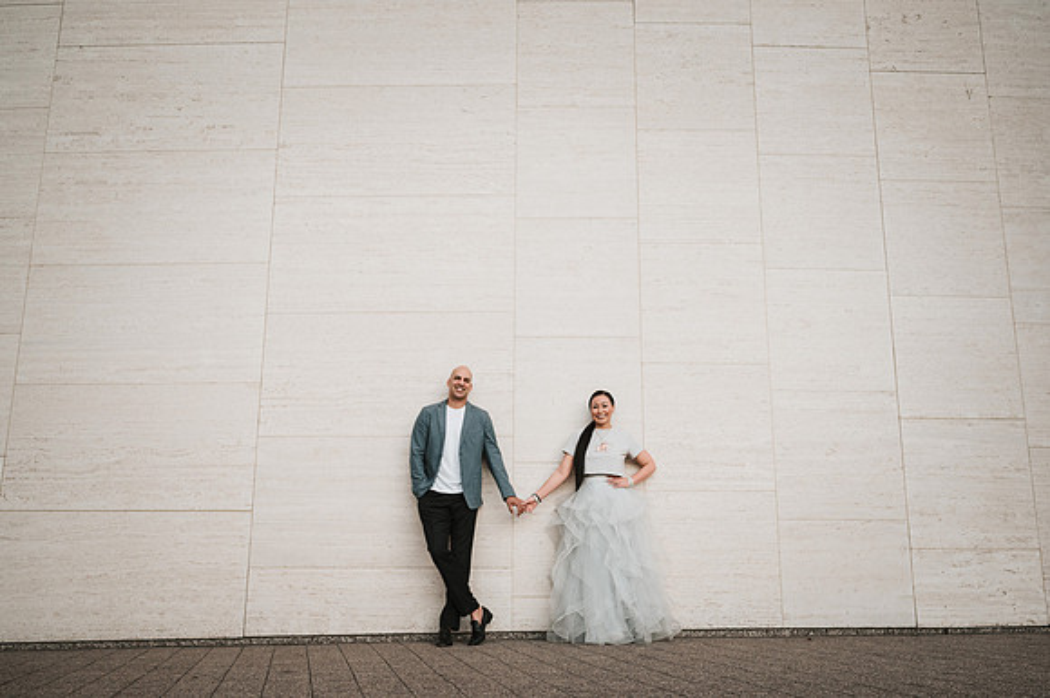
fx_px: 1025
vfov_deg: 37.6
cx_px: 525
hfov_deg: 54.2
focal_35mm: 35
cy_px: 349
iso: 2500
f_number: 2.8
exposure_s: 1/800
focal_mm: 35
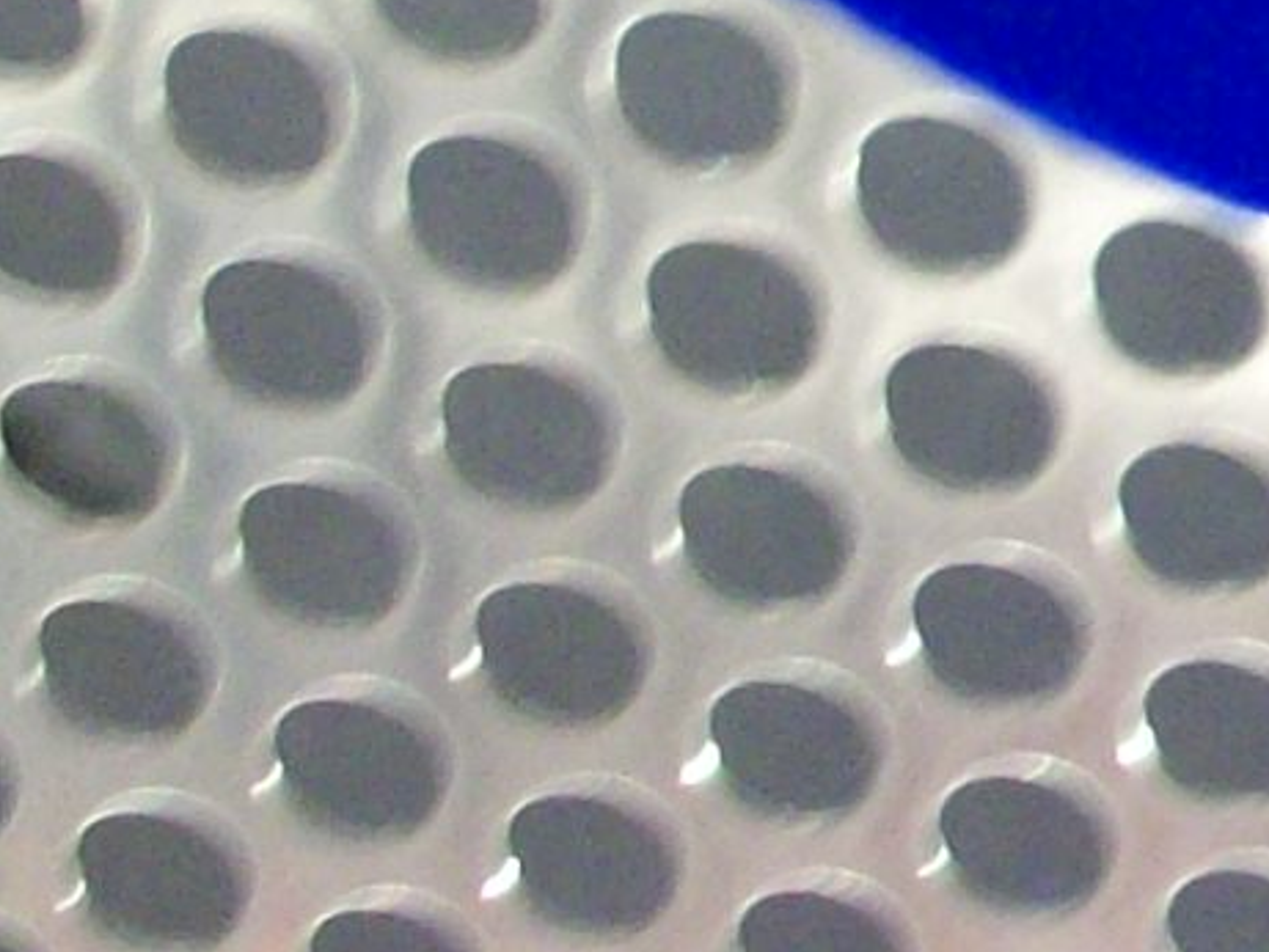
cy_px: -1301
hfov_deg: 9.4
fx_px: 7004
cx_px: 2904
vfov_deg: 7.3
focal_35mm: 191
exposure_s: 1/13.1
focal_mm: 5.7
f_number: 2.8
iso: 160
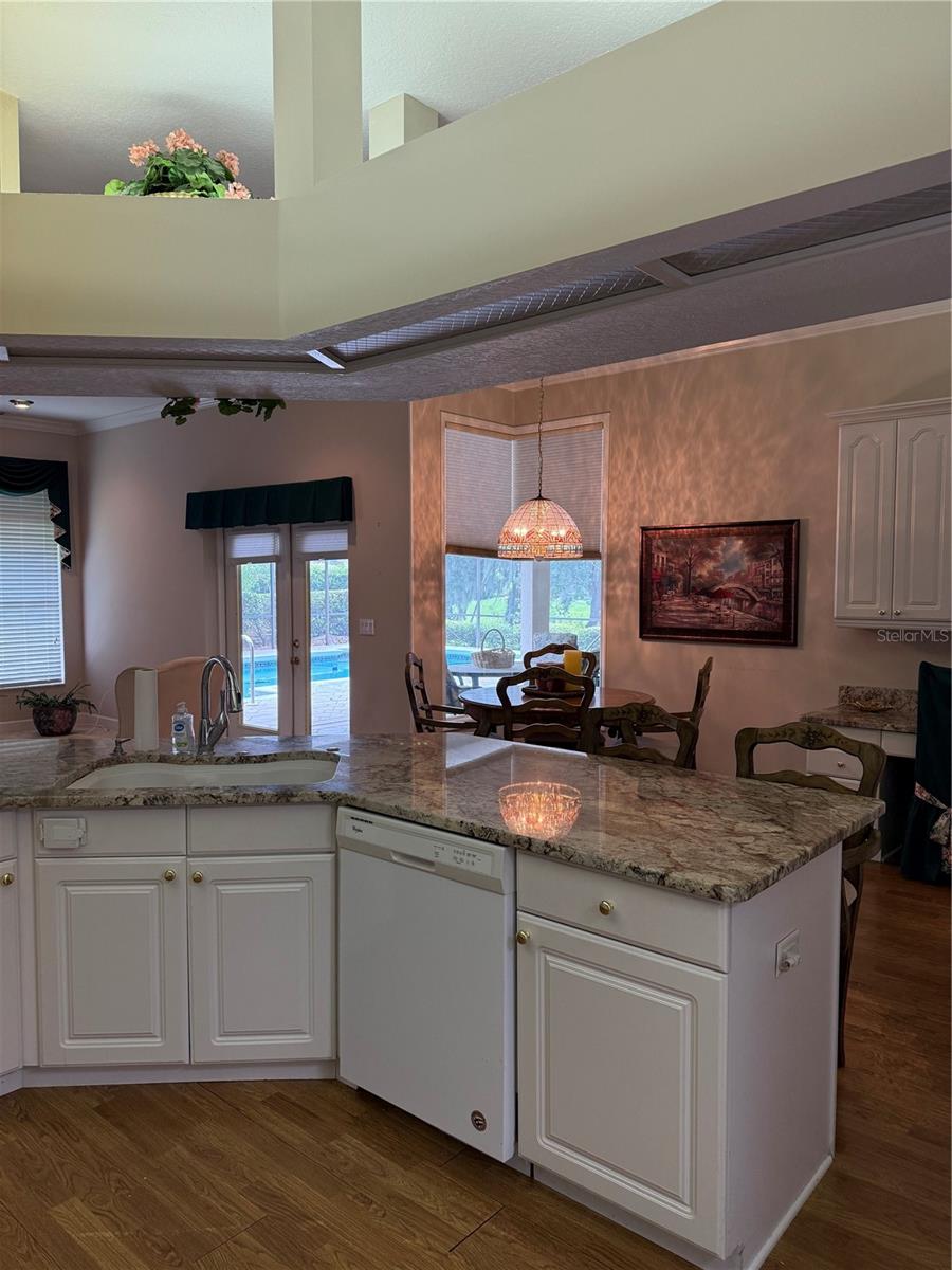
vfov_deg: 71.6
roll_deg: -0.8
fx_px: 880
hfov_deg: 56.8
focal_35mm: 24
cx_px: 476
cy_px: 635
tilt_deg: -2.4
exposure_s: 1/159
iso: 200
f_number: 1.78
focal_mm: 6.76
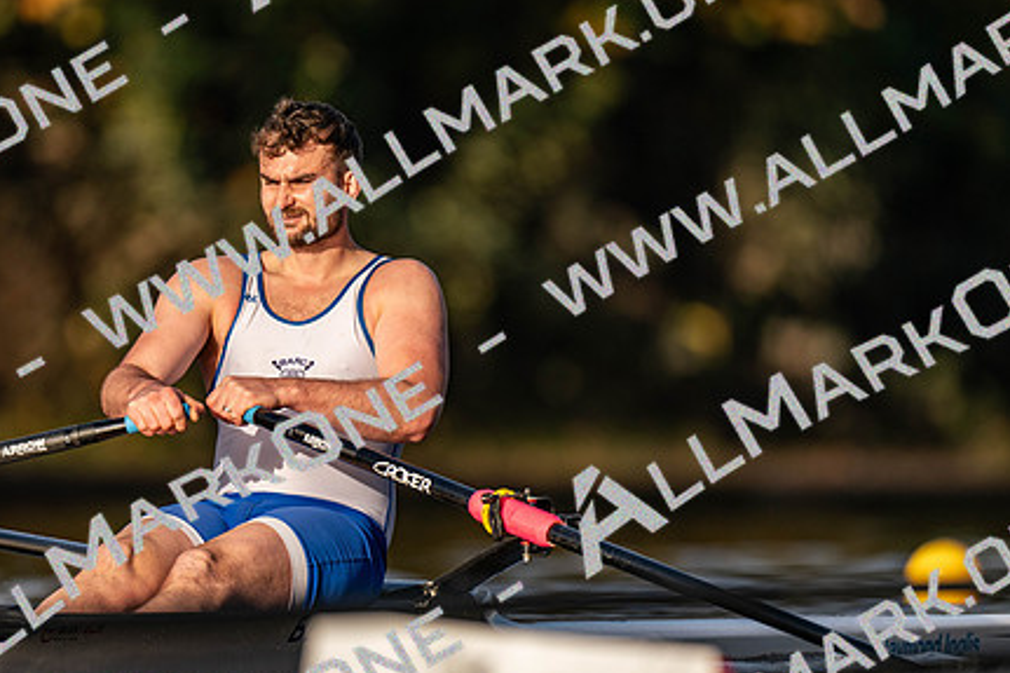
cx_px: 373
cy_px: 355
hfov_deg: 2.6
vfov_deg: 1.7
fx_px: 22659
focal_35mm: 808
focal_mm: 600
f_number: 4
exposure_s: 1/2500
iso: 360
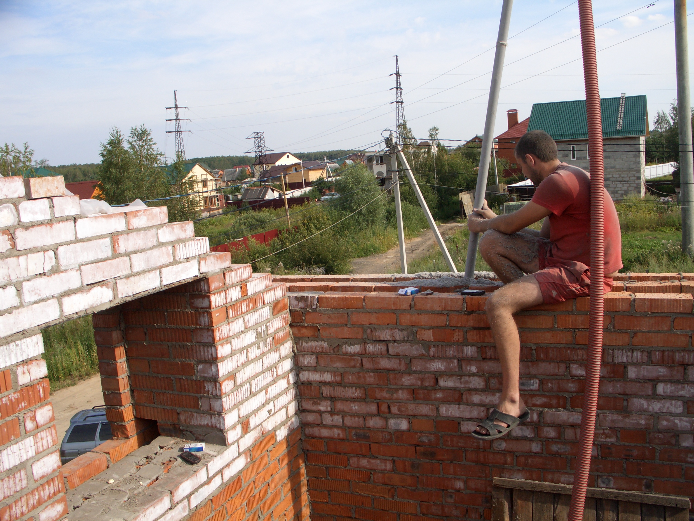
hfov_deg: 55.4
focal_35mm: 33
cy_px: 260
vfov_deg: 42.9
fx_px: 662
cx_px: 347
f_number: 5.6
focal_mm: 7.1
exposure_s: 1/400
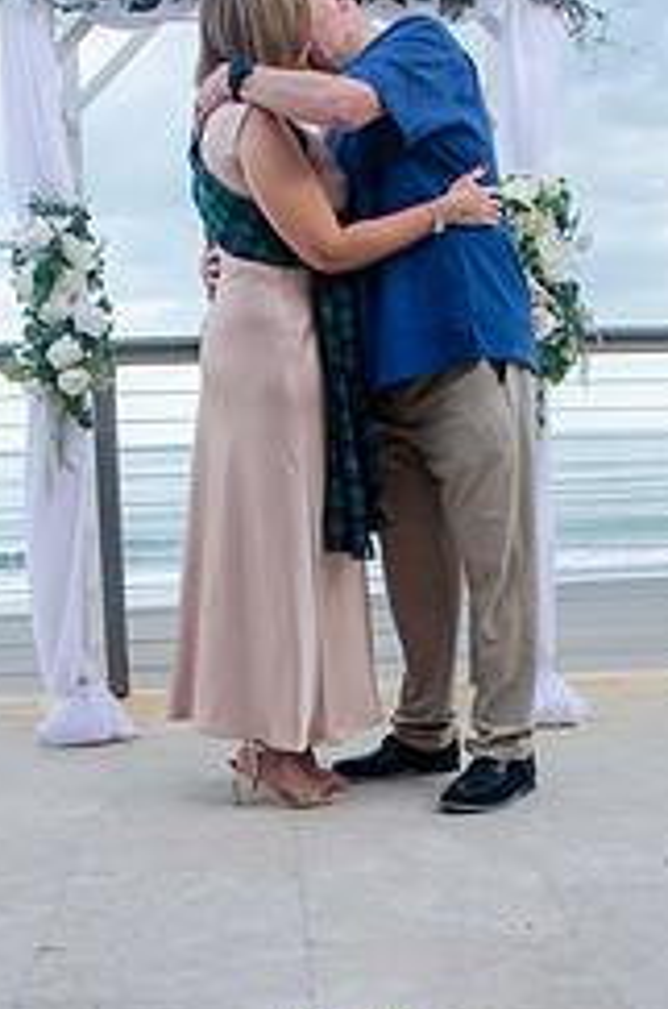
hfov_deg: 26.9
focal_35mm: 50
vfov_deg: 39.4
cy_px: 644
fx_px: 1398
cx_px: 319
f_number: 5.6
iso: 100
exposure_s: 1/250
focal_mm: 18
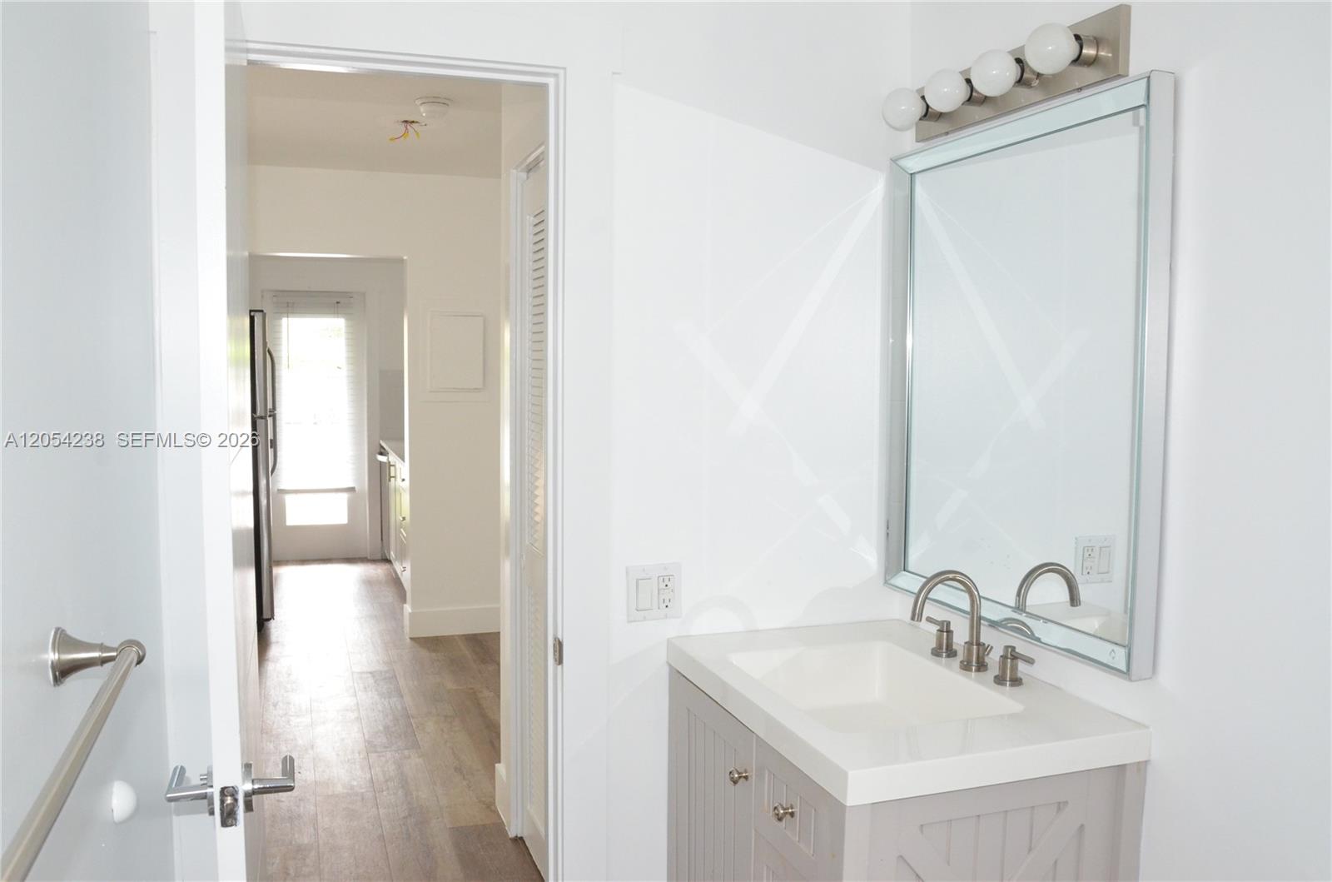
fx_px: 997
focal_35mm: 27
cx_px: 666
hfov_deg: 67.5
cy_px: 441
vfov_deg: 47.7
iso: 2000
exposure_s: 1/30
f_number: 11
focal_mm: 18
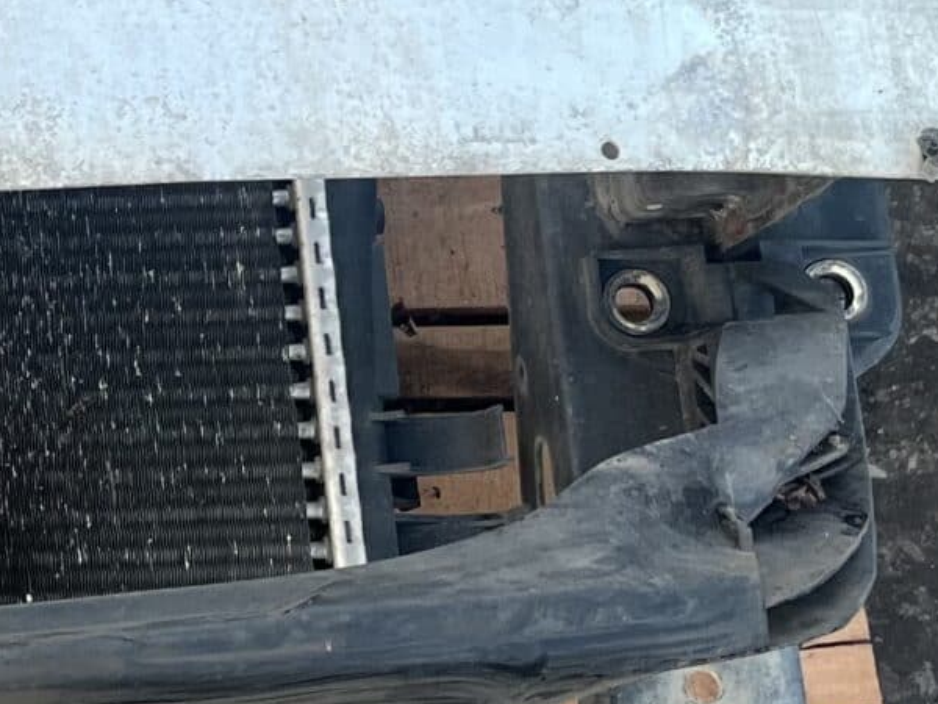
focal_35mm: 111
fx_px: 3008
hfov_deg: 16.4
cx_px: -416
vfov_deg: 13.2
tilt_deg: -66.2
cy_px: 70
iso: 100
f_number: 1.6
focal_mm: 5.1
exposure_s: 1/122
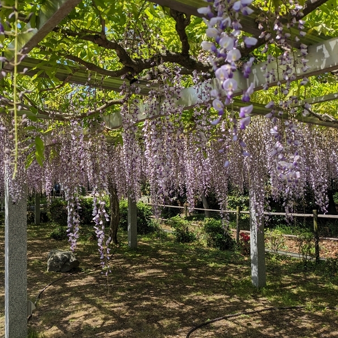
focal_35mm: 32
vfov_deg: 51.1
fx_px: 354
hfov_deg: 50.3
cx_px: 118
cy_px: 169
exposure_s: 1/1957
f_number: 1.73
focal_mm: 4.38
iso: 52
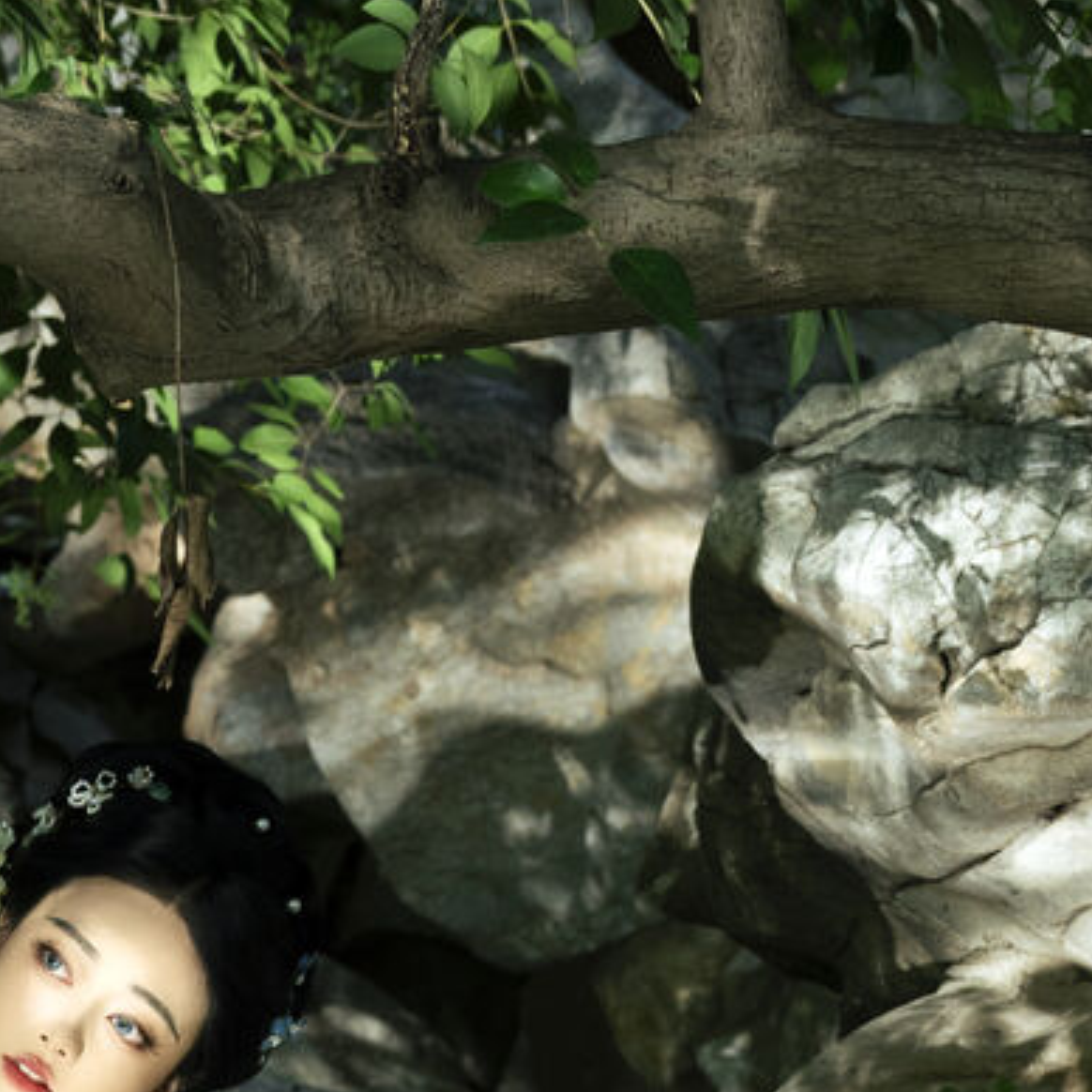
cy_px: 2187
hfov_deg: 9.7
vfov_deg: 9.1
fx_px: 6460
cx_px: 352
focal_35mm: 181
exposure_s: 1/200
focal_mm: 46
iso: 250
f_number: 4
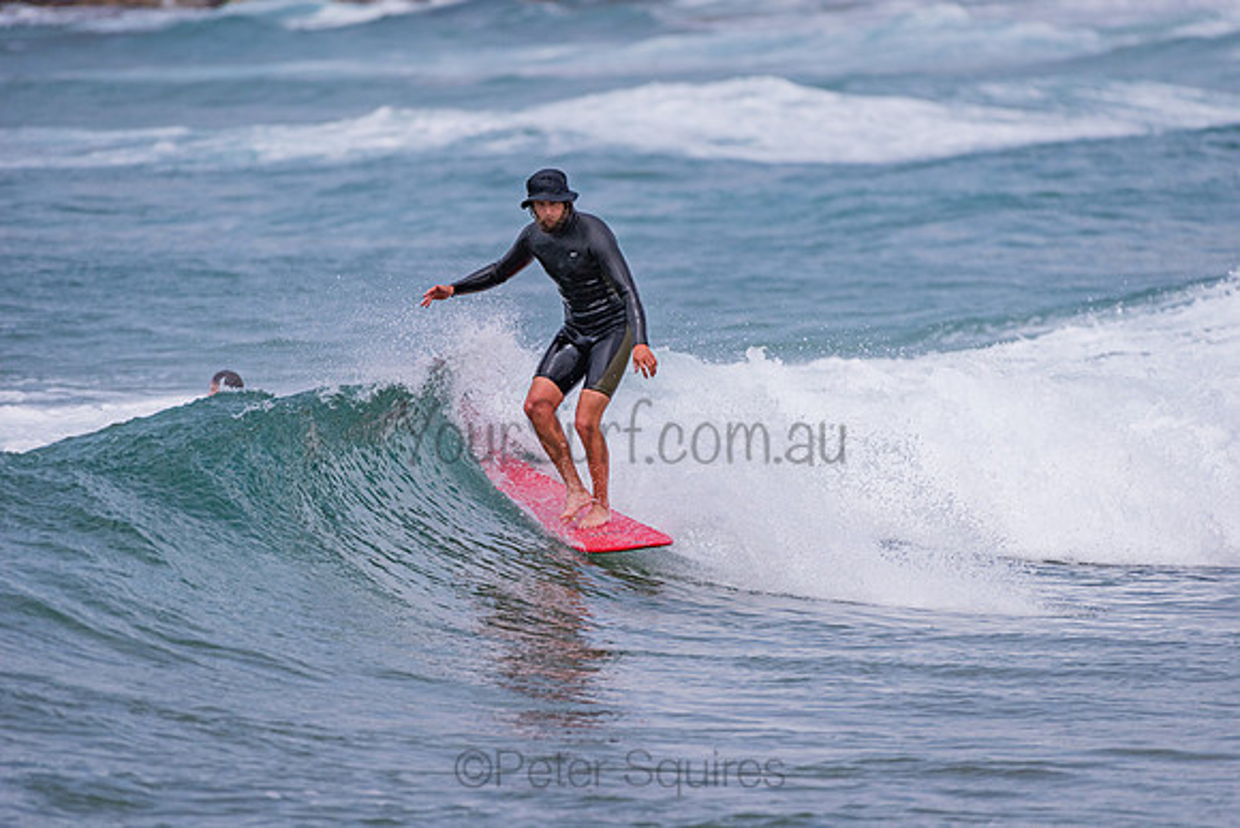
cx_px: 620
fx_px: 17225
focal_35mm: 500
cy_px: 414
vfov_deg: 2.8
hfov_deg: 4.1
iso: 400
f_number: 5.6
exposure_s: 1/1250
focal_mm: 500
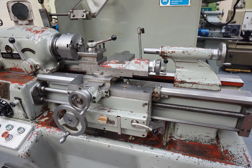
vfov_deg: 53.1
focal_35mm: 24
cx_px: 126
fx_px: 168
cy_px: 84
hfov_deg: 73.7
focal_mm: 16
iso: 1250
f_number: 4
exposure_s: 1/160
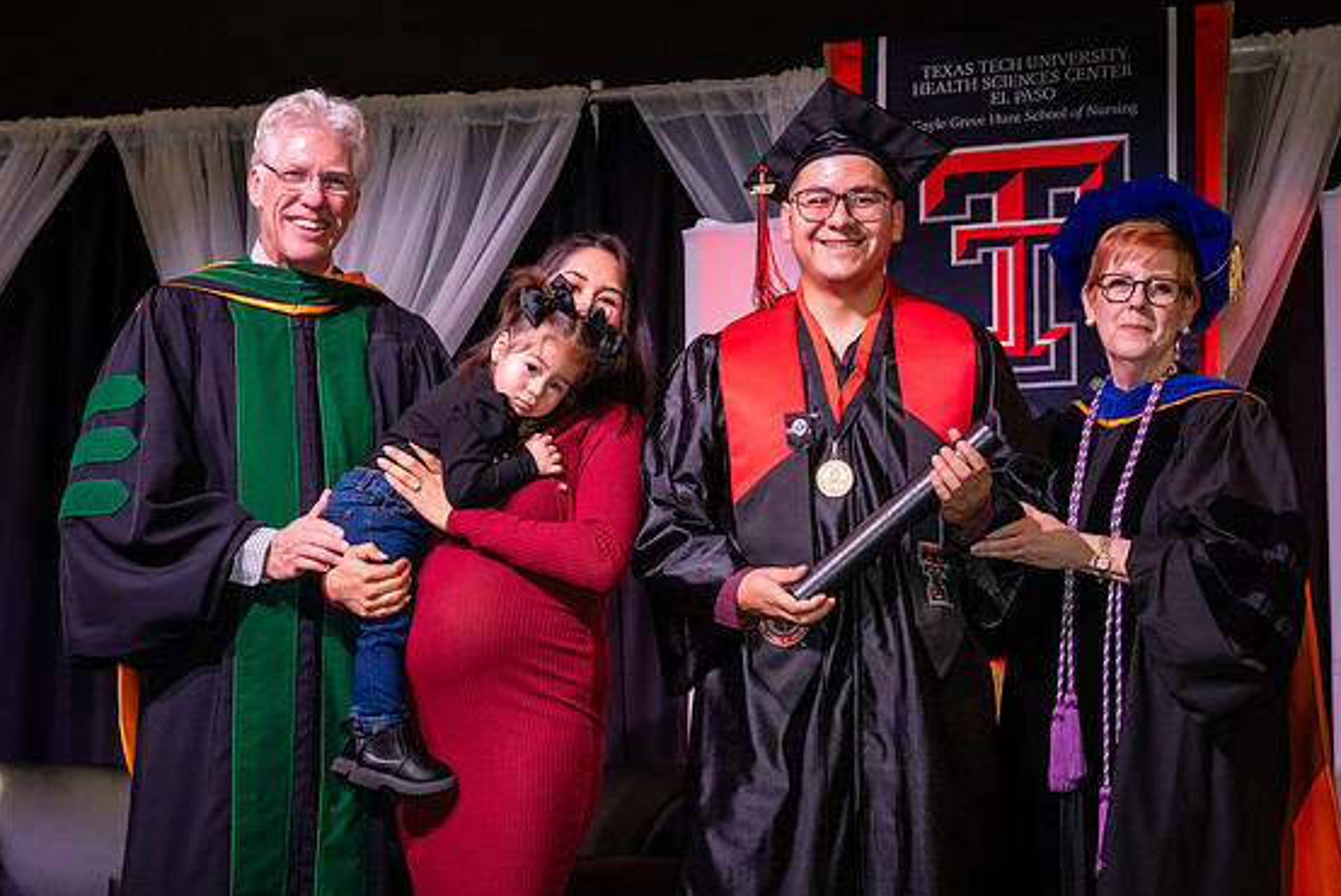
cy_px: 486
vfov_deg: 20.6
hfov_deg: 30.5
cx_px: 648
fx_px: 2460
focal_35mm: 66
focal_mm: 48
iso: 1250
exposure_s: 1/160
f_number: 5.6
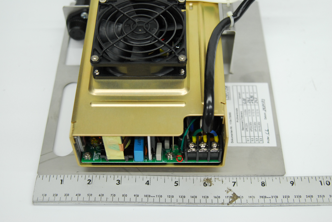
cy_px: 111
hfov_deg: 37.8
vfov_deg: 25.8
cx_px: 166
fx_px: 485
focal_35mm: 52
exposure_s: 1/160
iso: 800
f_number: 3.2
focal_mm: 35
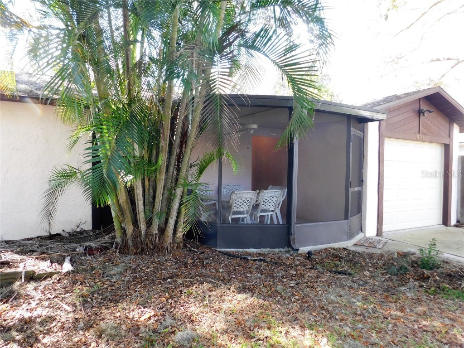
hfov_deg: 73.9
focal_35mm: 23
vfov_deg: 58.9
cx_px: 232
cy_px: 174
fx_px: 308
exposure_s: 1/40
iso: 125
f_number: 3
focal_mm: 4
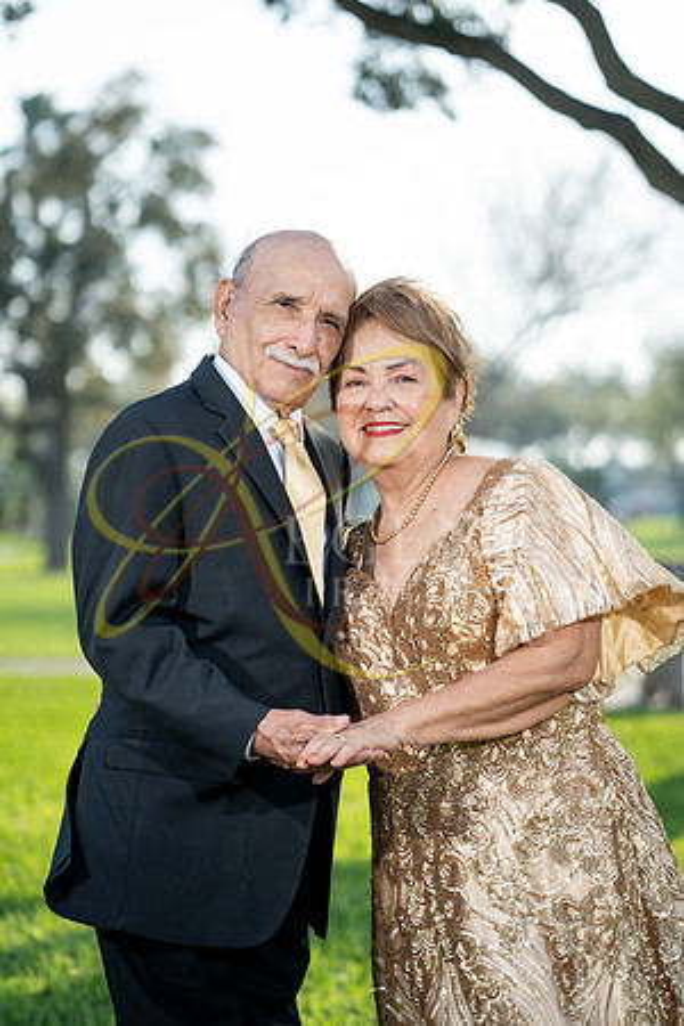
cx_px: 342
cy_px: 513
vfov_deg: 23.9
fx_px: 2422
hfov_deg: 16.1
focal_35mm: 85
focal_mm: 85
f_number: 2.8
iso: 200
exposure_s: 1/1600
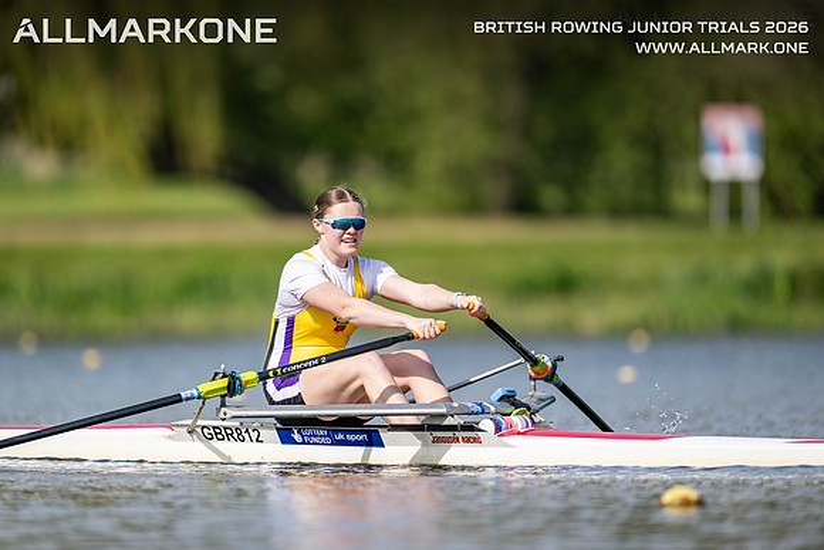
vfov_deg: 2.3
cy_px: 275
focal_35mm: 600
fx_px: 13736
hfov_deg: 3.4
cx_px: 412
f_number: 4
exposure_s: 1/2500
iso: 280
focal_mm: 600
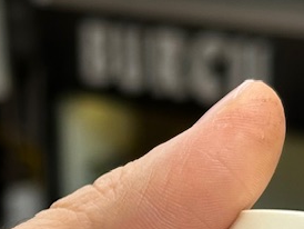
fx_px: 1969
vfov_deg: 6.5
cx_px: -136
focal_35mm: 224
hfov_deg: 8.6
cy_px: 438
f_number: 1.78
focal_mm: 6.86
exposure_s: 1/221
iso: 50
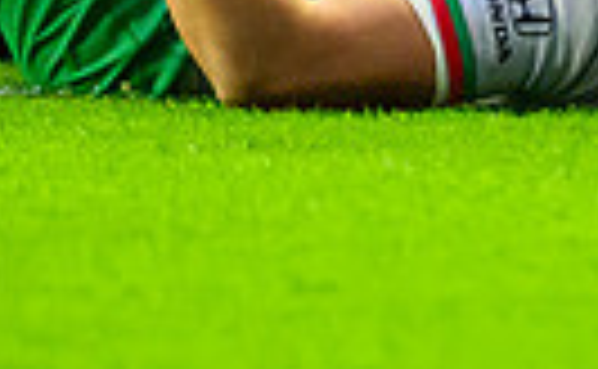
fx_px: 22275
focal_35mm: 1372
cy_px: 39
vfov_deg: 0.9
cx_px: 836
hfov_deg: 1.5
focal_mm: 200
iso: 6400
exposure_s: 1/1250
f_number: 2.8
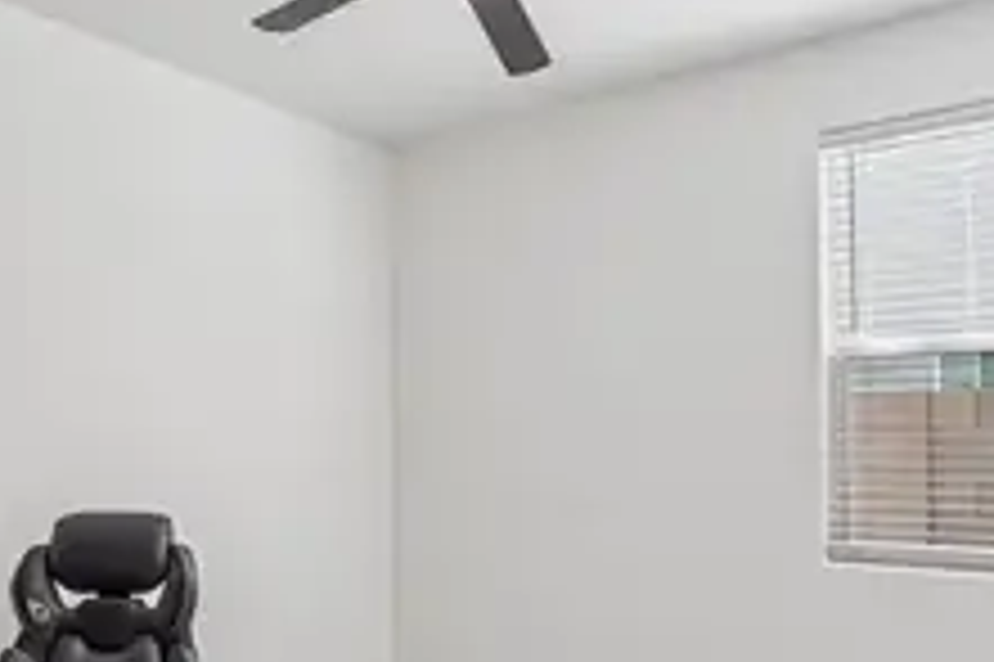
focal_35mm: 29
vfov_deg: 44.4
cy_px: 432
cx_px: 459
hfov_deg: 63.6
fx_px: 800
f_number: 8
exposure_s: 1/15
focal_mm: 16
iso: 400
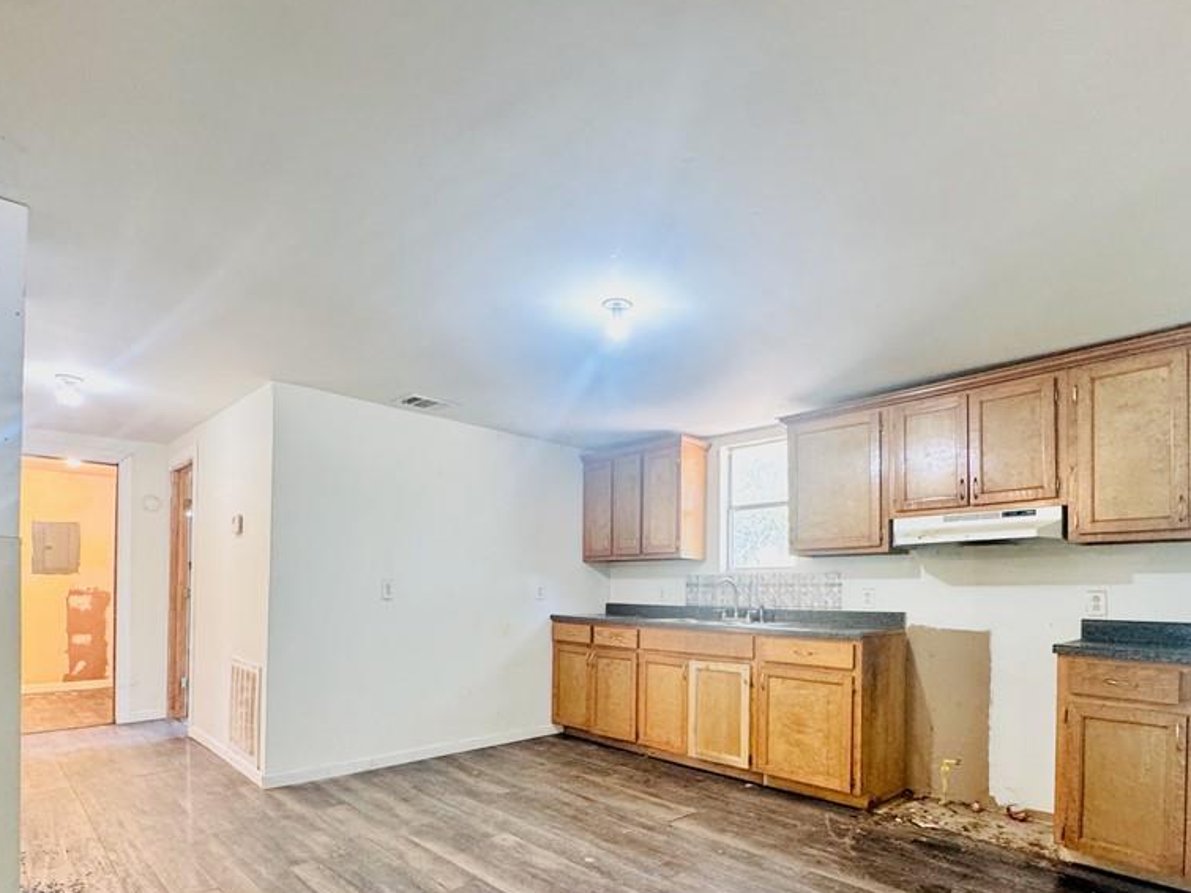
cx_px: 610
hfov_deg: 84.7
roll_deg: -0.8
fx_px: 654
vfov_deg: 67.0
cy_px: 585
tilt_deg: -0.3
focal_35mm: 19
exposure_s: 1/60
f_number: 2.2
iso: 320
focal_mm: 2.22
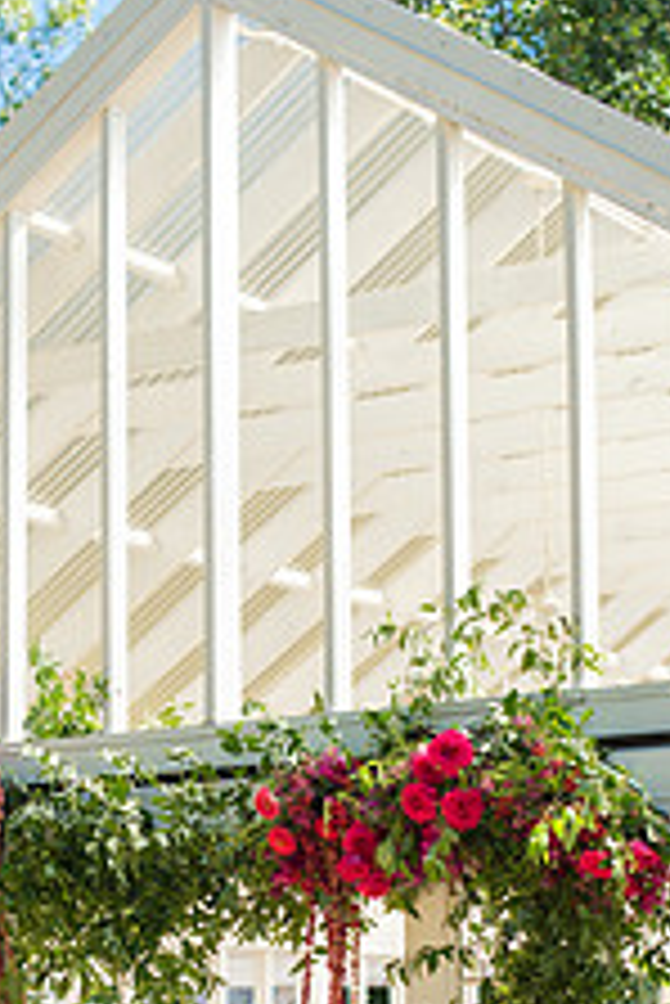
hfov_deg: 13.6
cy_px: 882
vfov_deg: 19.9
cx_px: 220
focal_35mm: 101
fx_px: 2815
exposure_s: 1/500
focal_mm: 50
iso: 100
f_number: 3.2
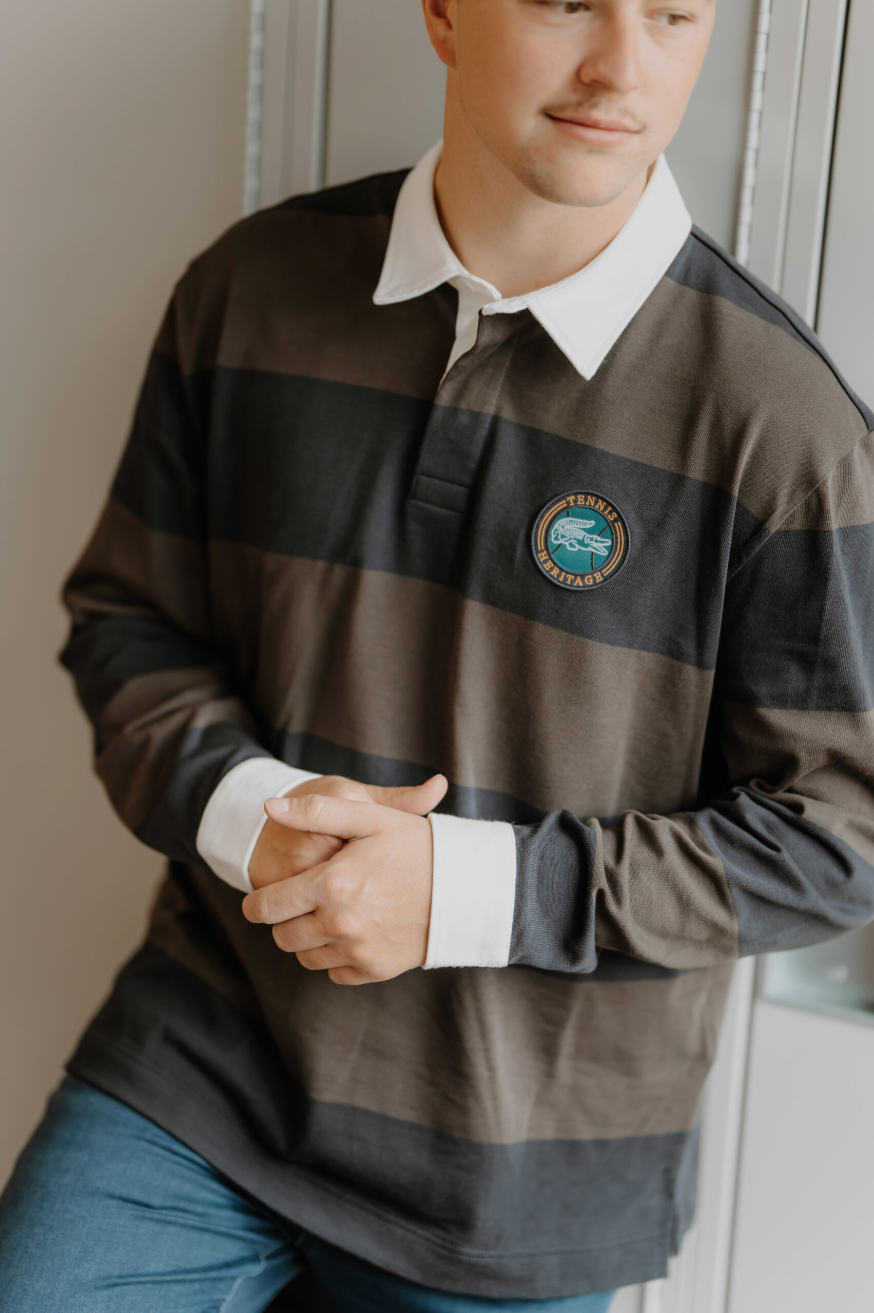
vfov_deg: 23.9
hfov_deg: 16.0
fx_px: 3100
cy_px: 656
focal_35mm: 85
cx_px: 437
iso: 500
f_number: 1.2
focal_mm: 85
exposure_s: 1/320
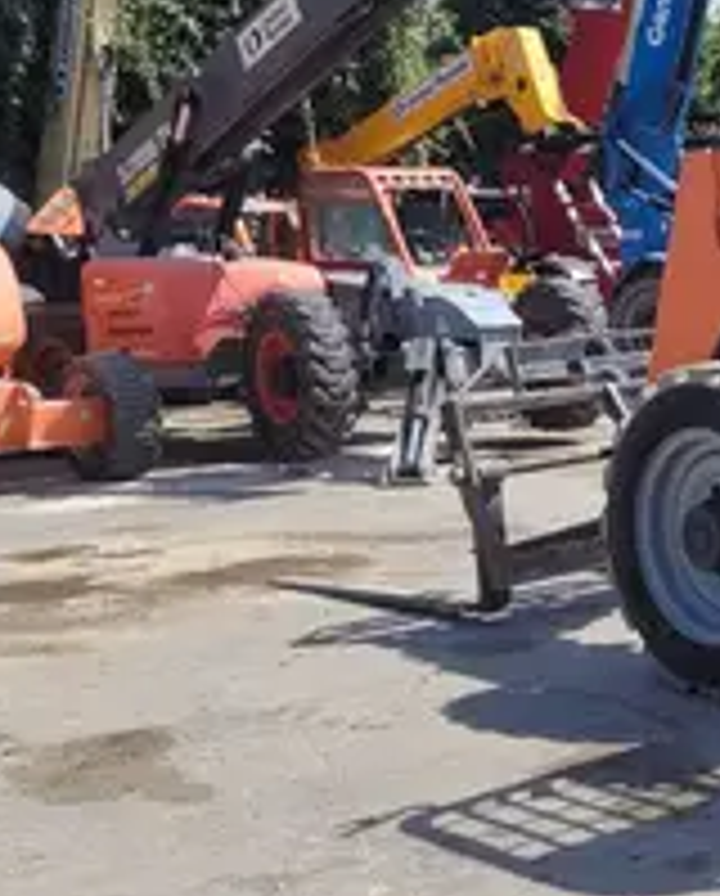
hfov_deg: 18.3
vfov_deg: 27.1
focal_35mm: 70
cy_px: 380
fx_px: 1859
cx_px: 1210
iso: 40
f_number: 1.8
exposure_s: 1/1973
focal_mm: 5.4
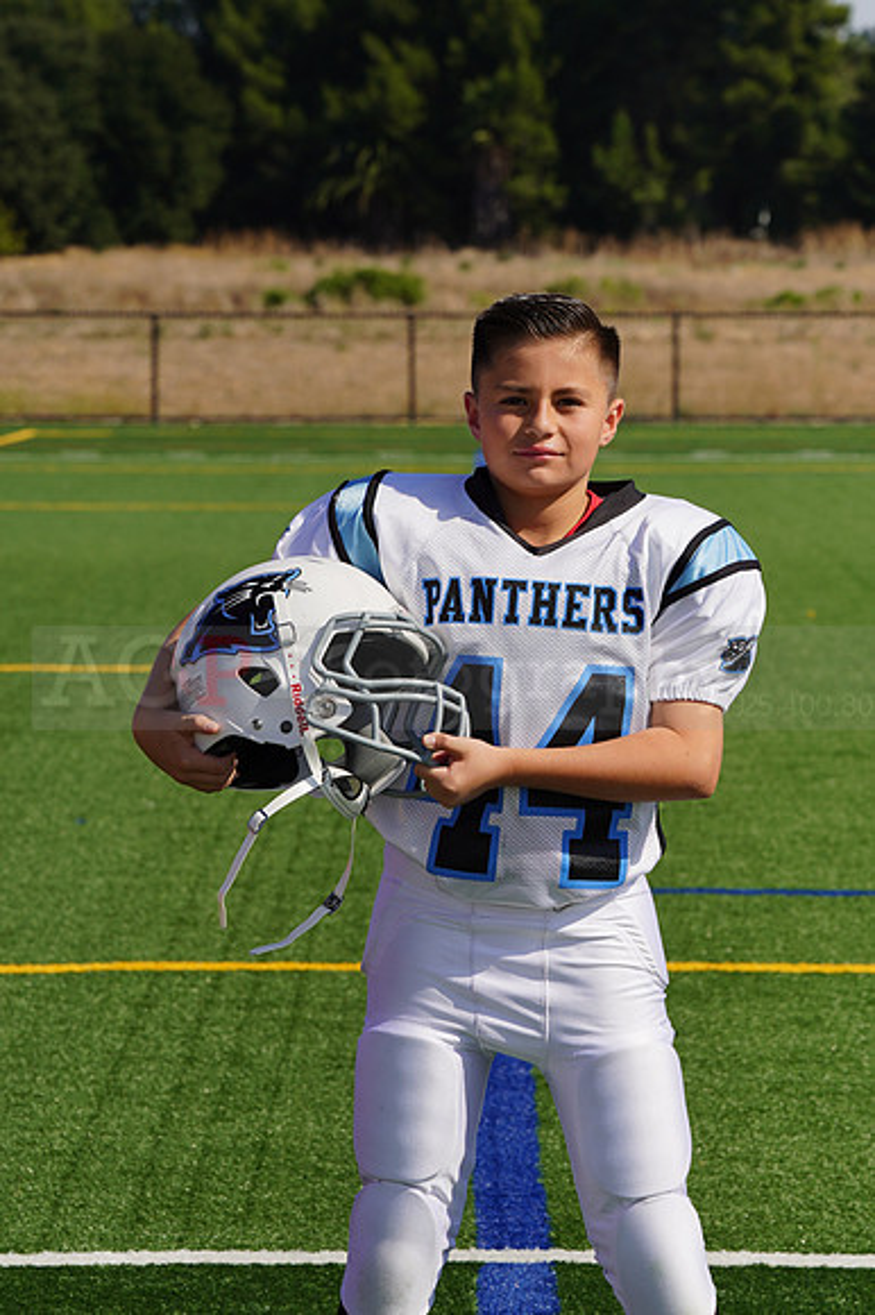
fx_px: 7008
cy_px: 658
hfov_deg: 7.1
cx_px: 438
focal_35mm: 192
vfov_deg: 10.7
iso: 100
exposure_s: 1/250
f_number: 14
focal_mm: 192
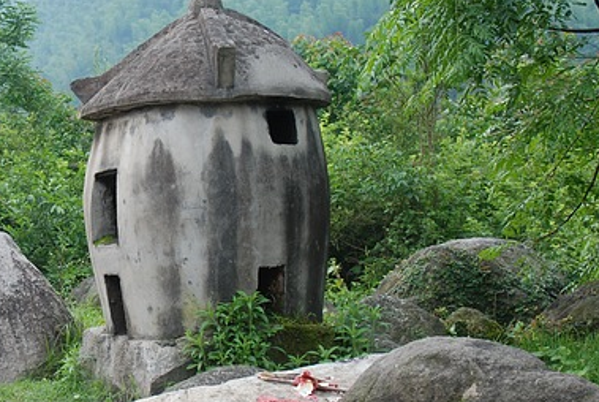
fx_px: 1267
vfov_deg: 18.0
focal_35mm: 76
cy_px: 215
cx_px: 30
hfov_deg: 25.5
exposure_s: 1/125
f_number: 5.6
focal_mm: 24
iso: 250
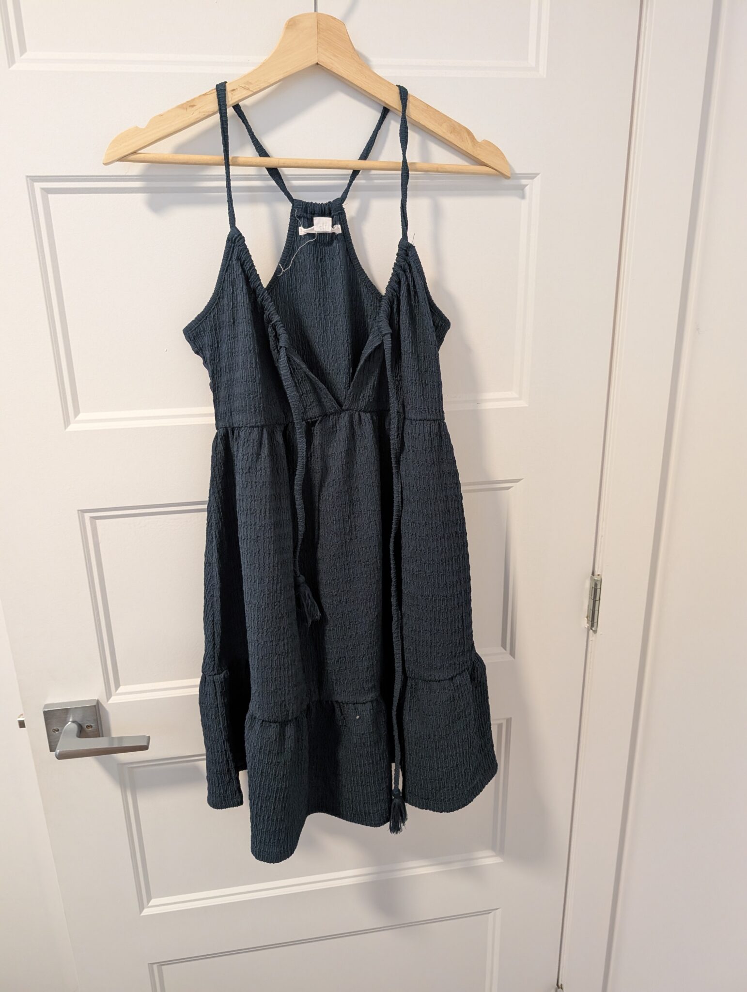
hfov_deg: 56.9
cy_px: 496
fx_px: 689
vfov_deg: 71.5
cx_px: 374
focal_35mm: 24
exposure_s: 1/60
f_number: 1.68
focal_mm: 6.9
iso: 581
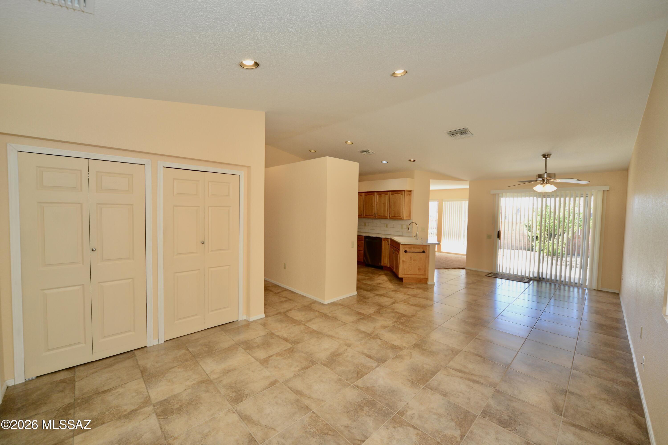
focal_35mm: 15
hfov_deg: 100.4
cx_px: 334
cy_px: 222
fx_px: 278
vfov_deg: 77.3
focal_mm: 15
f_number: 7.1
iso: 800
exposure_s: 1/100
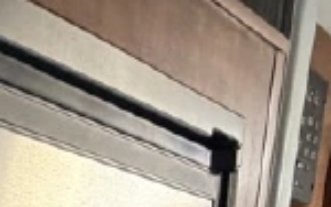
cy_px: 650
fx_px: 713
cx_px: 4
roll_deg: +3.0
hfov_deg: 25.0
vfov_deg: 10.5
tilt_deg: -21.3
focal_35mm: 79
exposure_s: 1/60
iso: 500
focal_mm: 2.22
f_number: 2.2
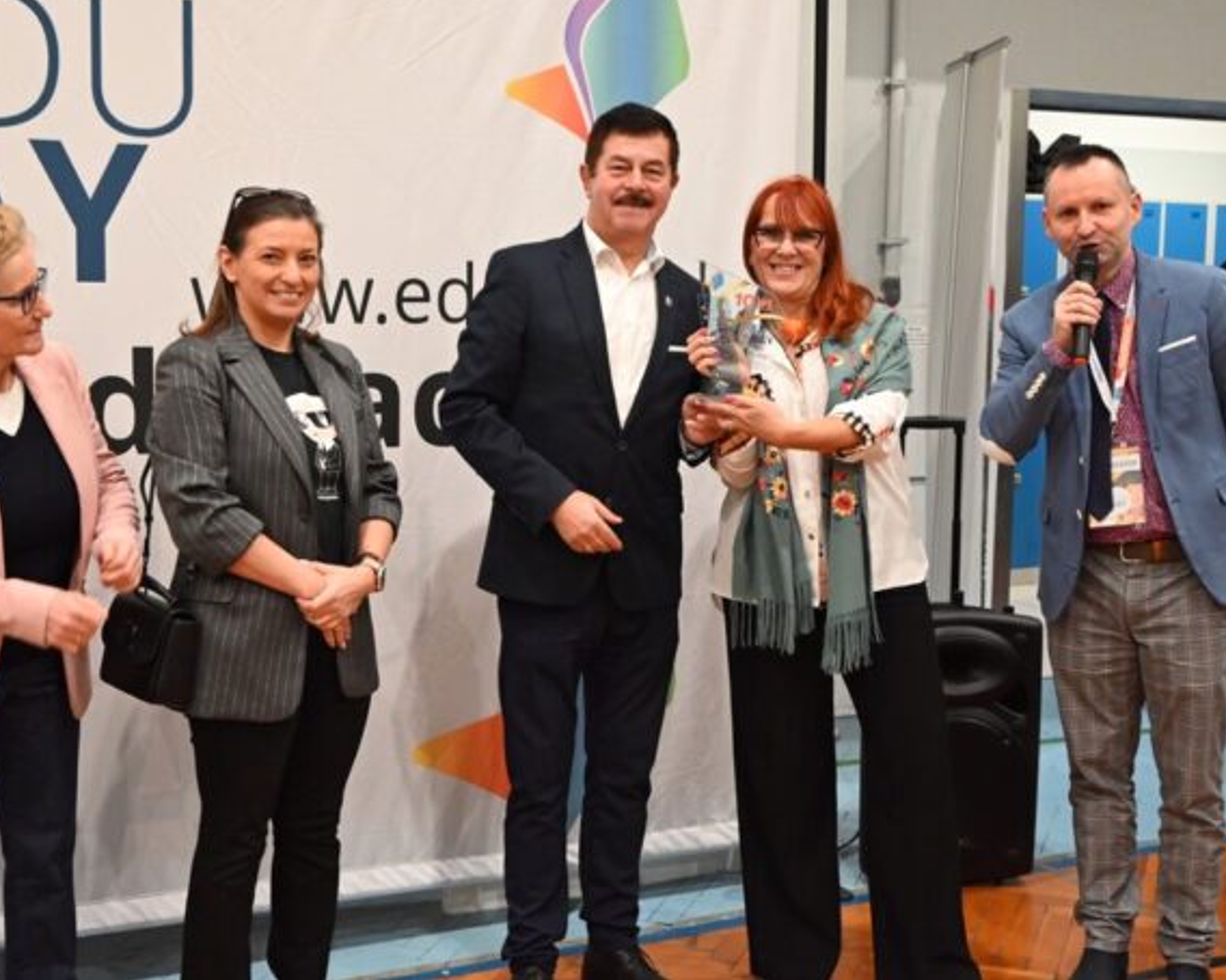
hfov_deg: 33.0
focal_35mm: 57
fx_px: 2068
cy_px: 486
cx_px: 578
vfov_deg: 26.7
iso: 3600
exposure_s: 1/60
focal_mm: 50
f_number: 6.3
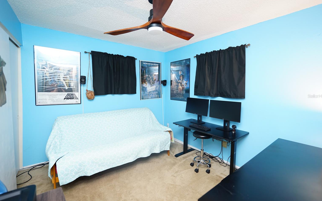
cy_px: 96
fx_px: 132
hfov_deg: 101.4
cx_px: 157
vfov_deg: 74.7
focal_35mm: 15
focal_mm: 14
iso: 125
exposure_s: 1/15
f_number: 2
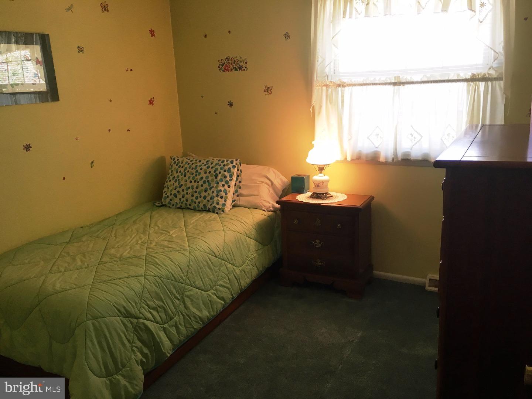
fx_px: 446
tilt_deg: -14.0
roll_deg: +2.1
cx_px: 266
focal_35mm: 29
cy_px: 200
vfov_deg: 48.2
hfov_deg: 61.7
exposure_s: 1/30
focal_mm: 4.15
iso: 50
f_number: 2.2
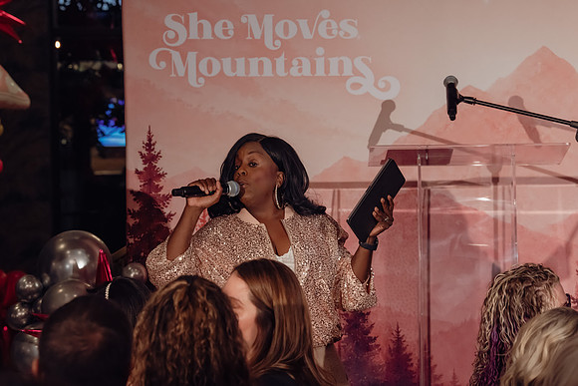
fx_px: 2047
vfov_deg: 10.8
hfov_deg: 16.1
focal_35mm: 127
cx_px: 289
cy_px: 193
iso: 4000
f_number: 7.1
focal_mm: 125
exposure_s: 1/160
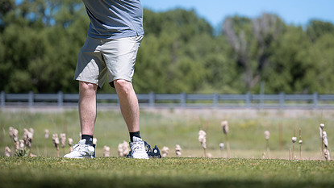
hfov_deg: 11.6
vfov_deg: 6.5
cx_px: 190
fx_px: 1647
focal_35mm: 186
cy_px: 56
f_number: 2.8
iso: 1000
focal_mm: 125
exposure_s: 1/16000
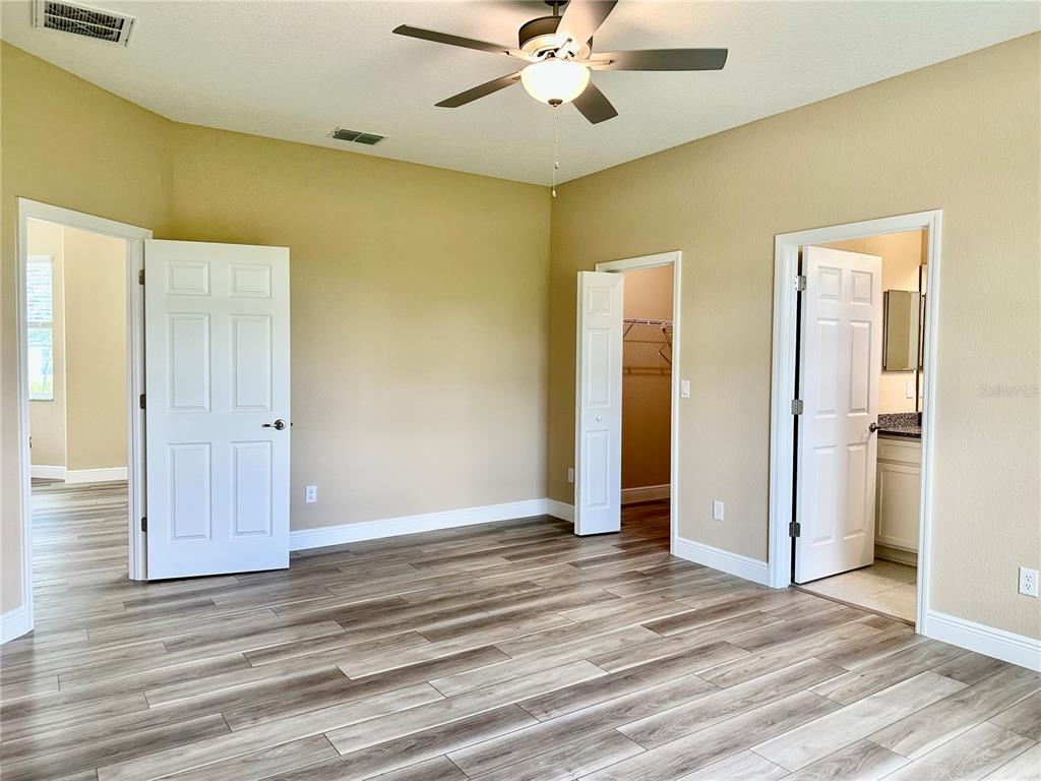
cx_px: 520
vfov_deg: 56.8
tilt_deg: -3.9
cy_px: 390
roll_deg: -1.1
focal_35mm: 24
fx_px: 722
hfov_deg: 71.6
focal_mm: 6.86
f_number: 1.78
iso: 125
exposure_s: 1/120
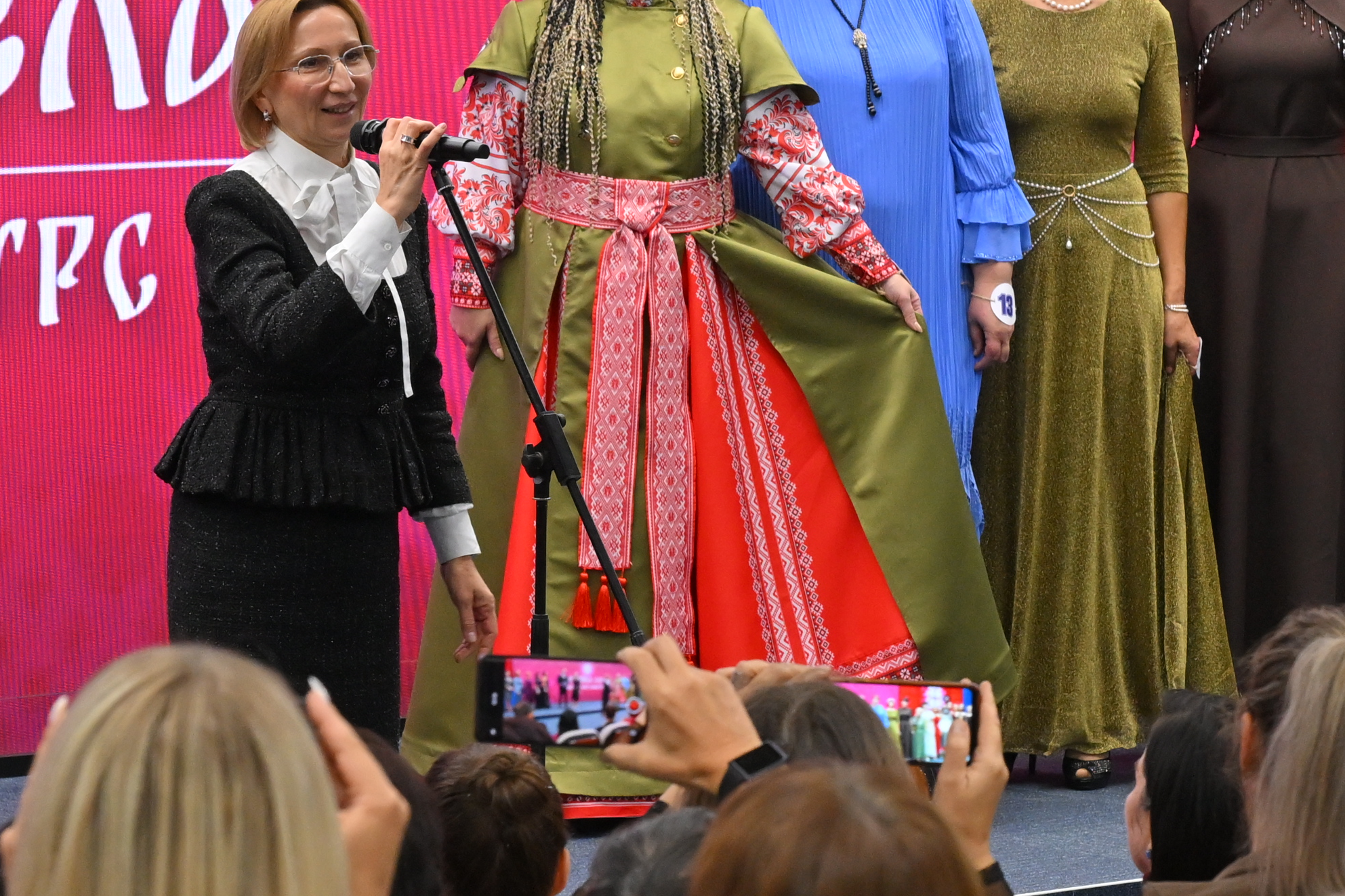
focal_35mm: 234
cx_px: 832
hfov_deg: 8.8
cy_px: 361
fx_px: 8741
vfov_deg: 5.9
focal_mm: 75
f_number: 6.3
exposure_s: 1/80
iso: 1250
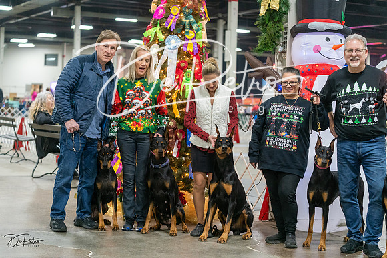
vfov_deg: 19.5
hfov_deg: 28.8
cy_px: 129
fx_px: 753
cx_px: 194
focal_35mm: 70
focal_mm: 70
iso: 4000
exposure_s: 1/160
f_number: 2.8
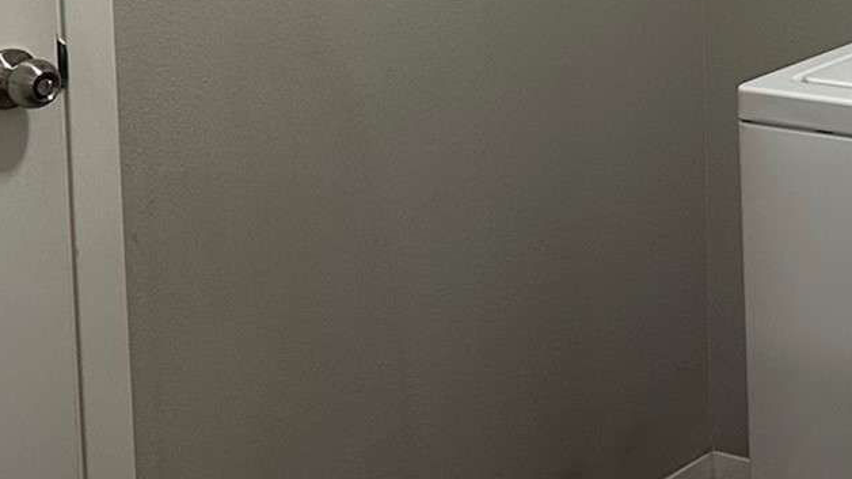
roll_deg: +1.7
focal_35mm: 80
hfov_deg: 24.9
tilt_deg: -4.0
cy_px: -216
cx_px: 908
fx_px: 1807
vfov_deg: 14.2
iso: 250
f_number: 1.78
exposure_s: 1/60
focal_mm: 6.86
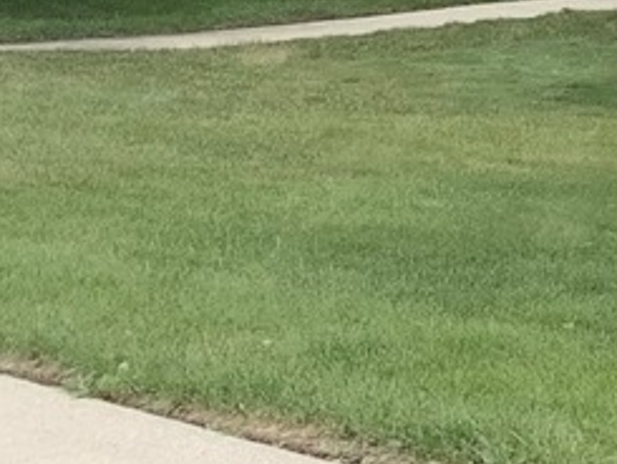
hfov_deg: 10.5
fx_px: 3246
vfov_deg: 7.9
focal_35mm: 182
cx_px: 922
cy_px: -396
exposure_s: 1/631
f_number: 2.4
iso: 25
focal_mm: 3.3
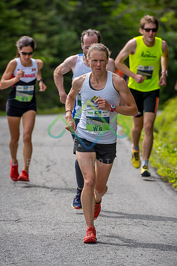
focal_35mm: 330
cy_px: 147
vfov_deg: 6.2
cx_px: 88
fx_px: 2436
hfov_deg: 4.2
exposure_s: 1/3200
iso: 400
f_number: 4
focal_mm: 200
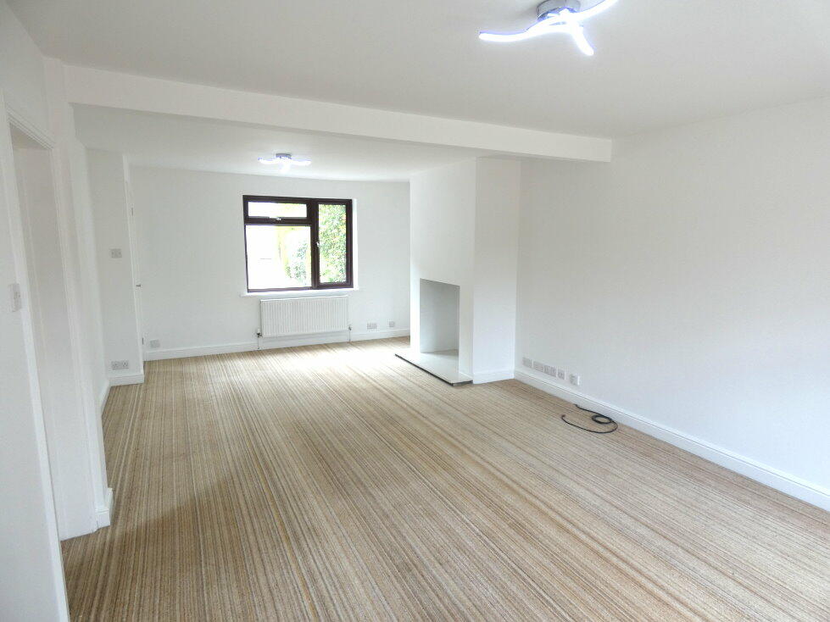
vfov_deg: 66.0
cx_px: 415
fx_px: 479
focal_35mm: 20
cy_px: 311
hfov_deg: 81.8
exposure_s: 1/60
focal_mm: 3.6
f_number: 2.8
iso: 100
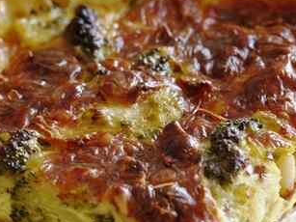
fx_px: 1504
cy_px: 118
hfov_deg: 11.2
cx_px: 186
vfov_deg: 8.4
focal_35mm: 176
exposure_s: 1/20
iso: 200
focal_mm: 45
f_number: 4.5
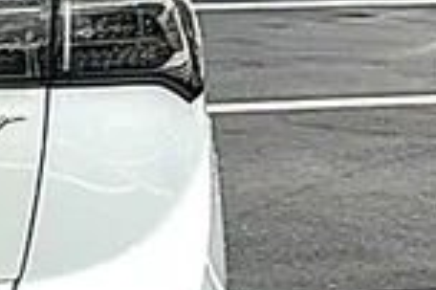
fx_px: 2093
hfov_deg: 10.5
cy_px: 168
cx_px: -562
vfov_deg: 7.9
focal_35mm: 173
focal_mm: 6.86
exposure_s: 1/192
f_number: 1.78
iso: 64
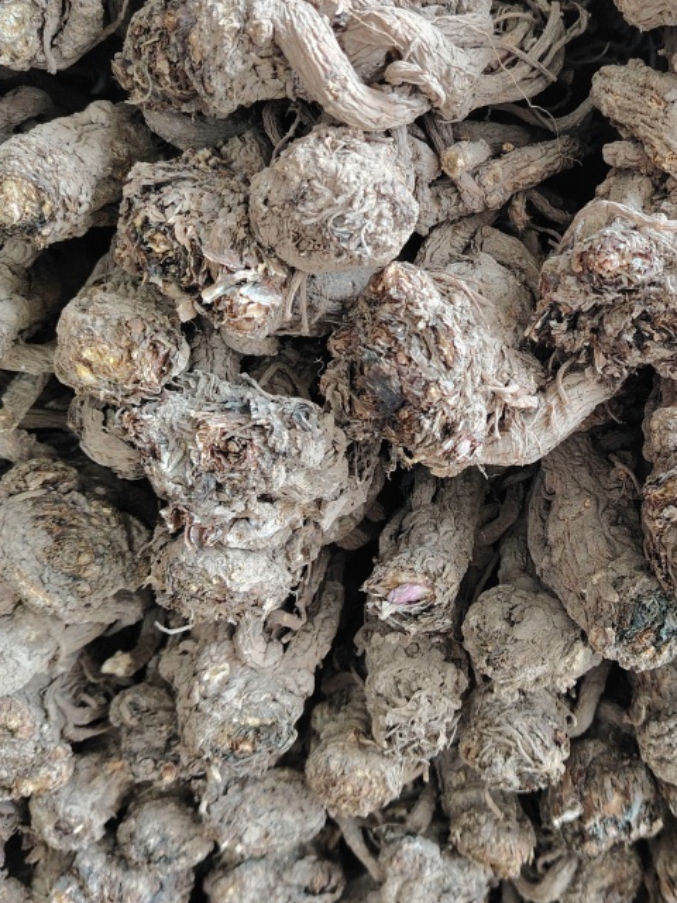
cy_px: 413
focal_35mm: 40
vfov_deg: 46.7
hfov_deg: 34.8
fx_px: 1043
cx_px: 544
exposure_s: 1/400
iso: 2075
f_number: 1.75
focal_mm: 5.25
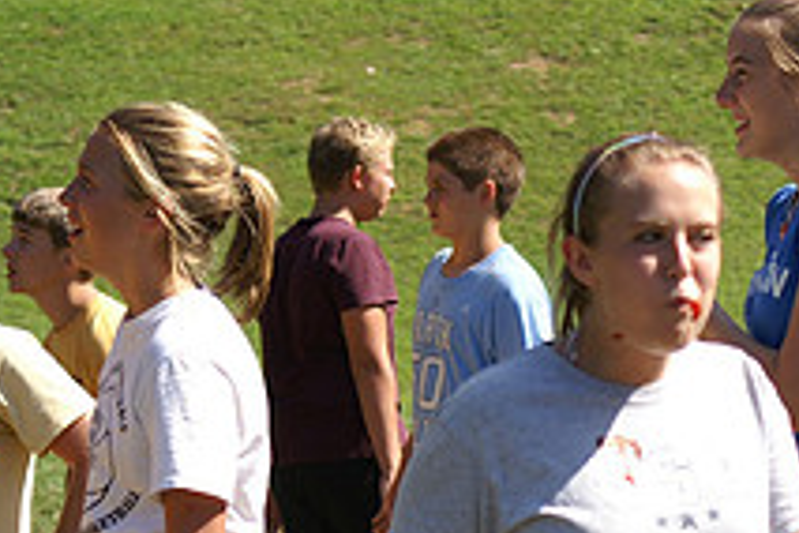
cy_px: 462
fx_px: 6799
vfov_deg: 4.5
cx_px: 1062
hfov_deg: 6.7
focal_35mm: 306
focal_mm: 75
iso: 100
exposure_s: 1/400
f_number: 6.3
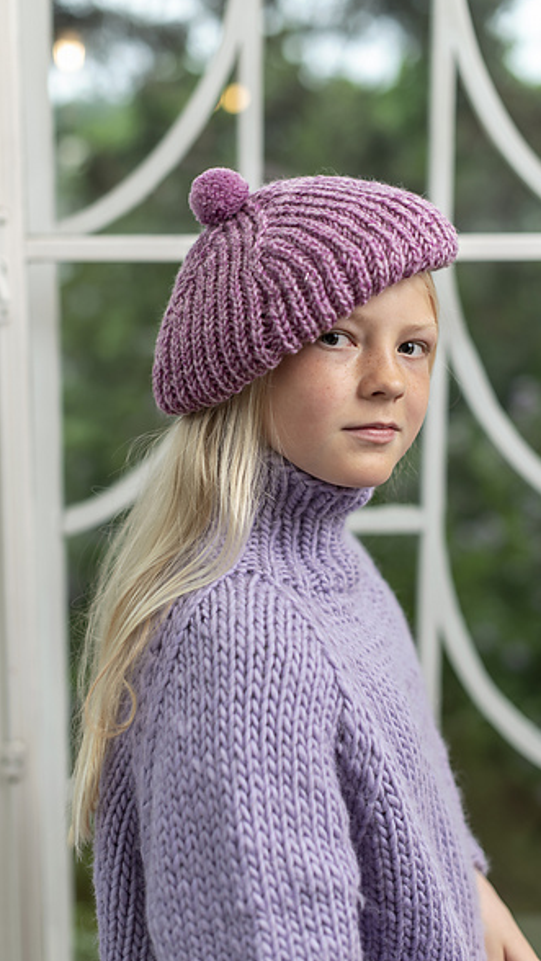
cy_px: 461
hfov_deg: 21.1
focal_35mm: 57
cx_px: 262
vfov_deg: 36.6
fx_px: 1453
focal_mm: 50
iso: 100
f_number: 2.2
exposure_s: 1/80
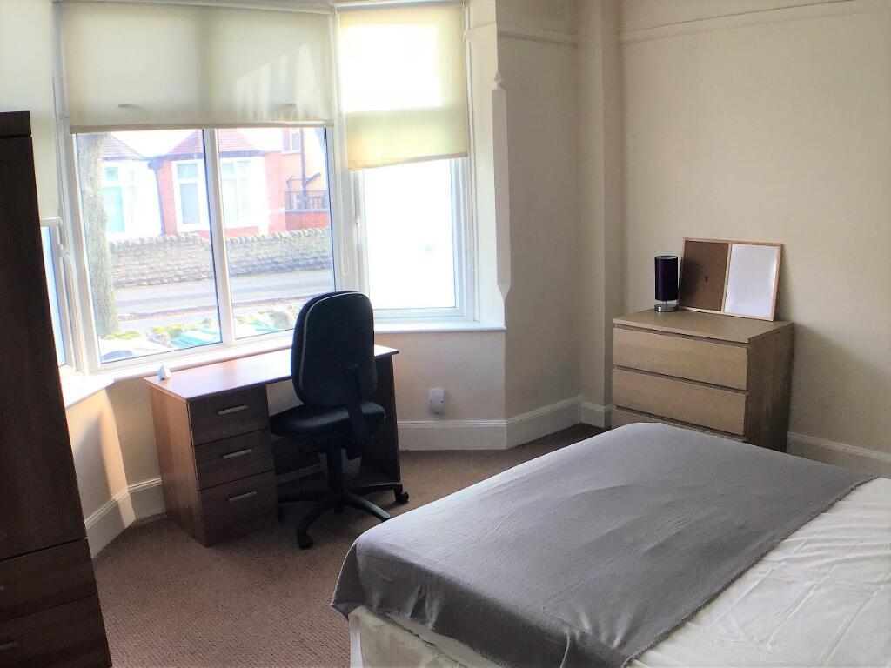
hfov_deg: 58.4
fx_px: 798
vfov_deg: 45.4
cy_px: 334
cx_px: 446
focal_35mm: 31
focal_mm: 3.3
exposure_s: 1/50
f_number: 2.4
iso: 32
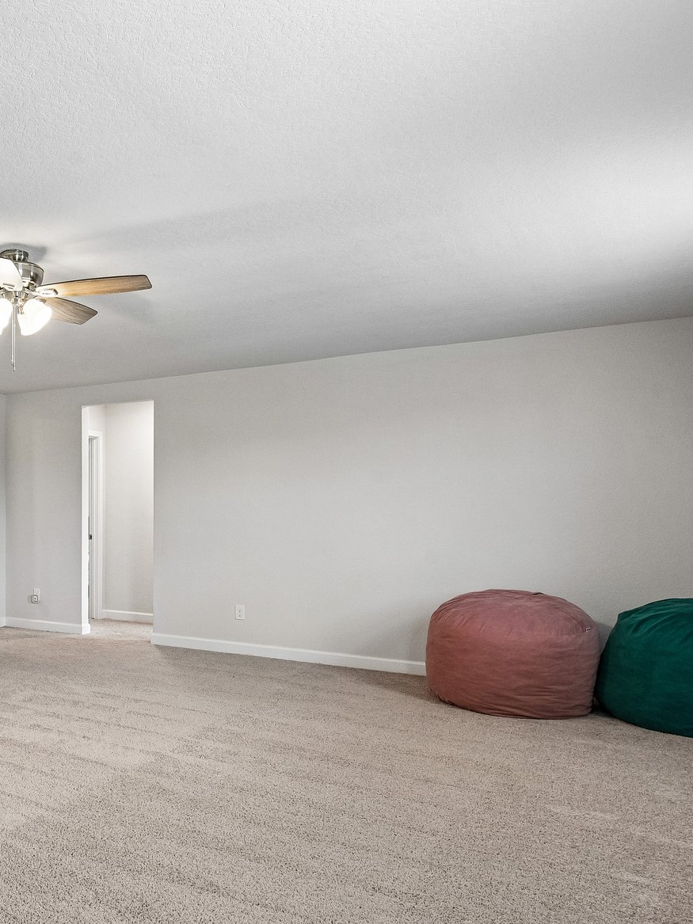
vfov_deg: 65.1
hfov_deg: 44.8
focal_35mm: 27
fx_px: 721
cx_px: 26
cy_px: 513
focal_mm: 16
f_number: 8
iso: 1000
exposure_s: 1/15
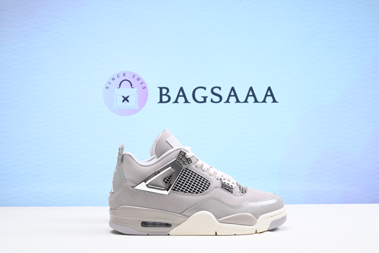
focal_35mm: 43
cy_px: 126
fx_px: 453
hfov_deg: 45.4
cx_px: 190
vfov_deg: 31.2
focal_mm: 43
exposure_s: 1/2
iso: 100
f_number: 16
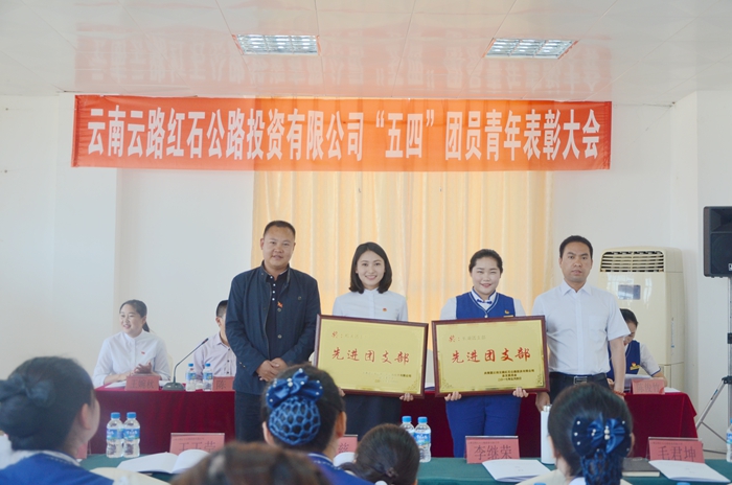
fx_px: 913
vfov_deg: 29.8
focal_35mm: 45
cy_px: 242
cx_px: 366
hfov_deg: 43.7
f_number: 4.5
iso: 400
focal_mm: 30
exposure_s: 1/80
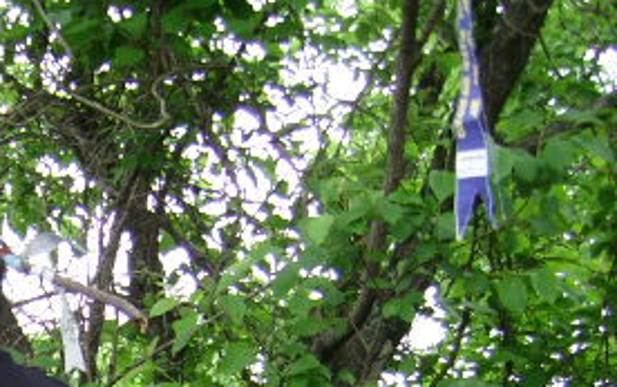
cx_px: -27
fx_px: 1447
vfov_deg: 14.5
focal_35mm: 86
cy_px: 521
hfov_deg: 22.9
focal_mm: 5.95
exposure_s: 1/125
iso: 100
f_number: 2.8
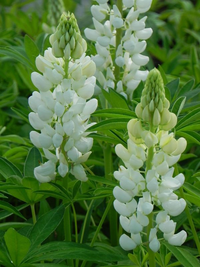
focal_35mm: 212
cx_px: 100
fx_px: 1633
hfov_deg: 7.0
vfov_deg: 9.3
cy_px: 134
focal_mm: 37.7
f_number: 5
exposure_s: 1/500
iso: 160
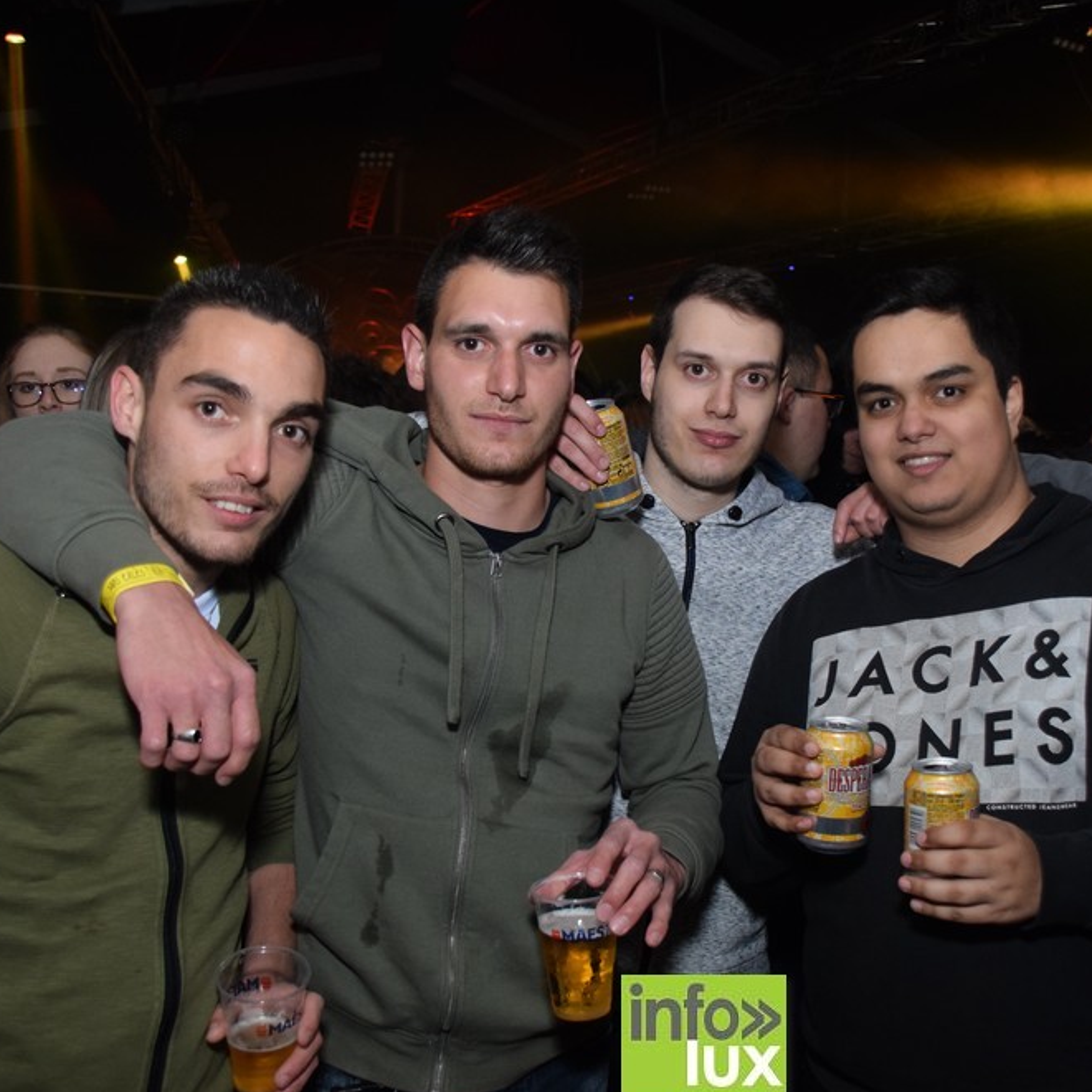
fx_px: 1392
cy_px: 552
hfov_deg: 42.4
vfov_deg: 42.8
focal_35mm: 39
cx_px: 705
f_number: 3.5
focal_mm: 20
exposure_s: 1/60
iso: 1600
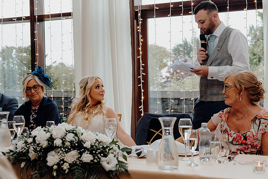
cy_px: 90
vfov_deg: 23.4
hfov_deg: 34.5
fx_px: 432
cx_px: 134
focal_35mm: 58
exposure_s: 1/160
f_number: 3.5
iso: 640
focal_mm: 39
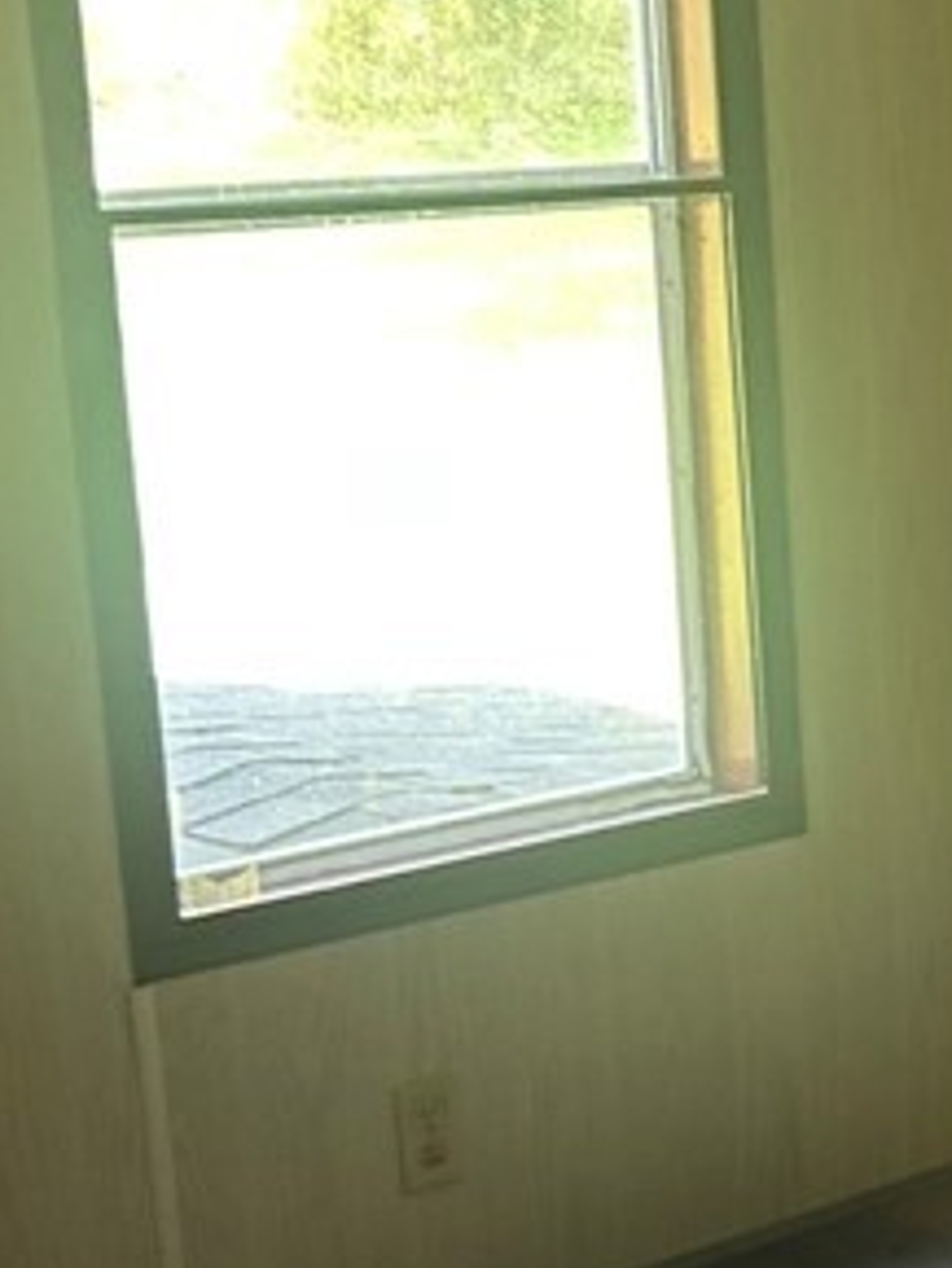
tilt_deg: -12.4
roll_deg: +2.3
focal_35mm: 92
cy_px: 904
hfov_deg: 15.2
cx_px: 1294
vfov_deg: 21.2
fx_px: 3371
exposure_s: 1/68
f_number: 1.5
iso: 125
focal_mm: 5.7
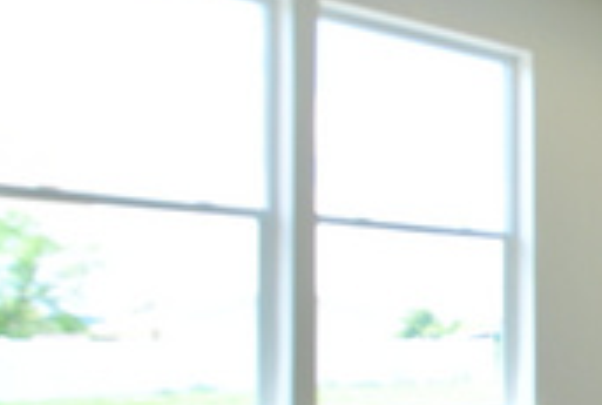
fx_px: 939
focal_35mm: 56
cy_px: 335
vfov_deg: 23.9
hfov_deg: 25.0
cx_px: 951
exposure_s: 1/60
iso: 200
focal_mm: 10
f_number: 7.1
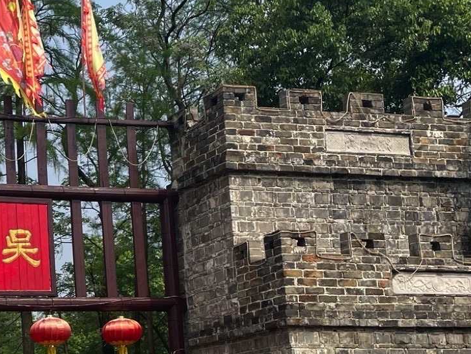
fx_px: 993
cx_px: -59
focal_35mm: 73
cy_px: 295
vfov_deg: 19.9
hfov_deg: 24.7
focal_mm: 4.2
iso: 32
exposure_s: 1/2817
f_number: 1.6
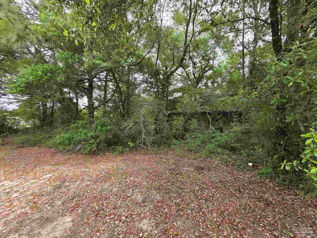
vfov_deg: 89.9
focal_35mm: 13
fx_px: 119
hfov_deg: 106.2
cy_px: 119
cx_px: 158
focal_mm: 2.2
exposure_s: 1/719
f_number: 1.9
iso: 80
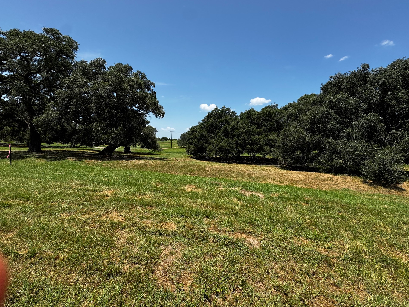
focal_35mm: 15
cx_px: 204
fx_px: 177
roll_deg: -1.3
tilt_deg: -2.9
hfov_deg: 98.2
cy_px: 145
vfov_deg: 81.7
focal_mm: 2.22
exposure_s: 1/1637
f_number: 2.2
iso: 50
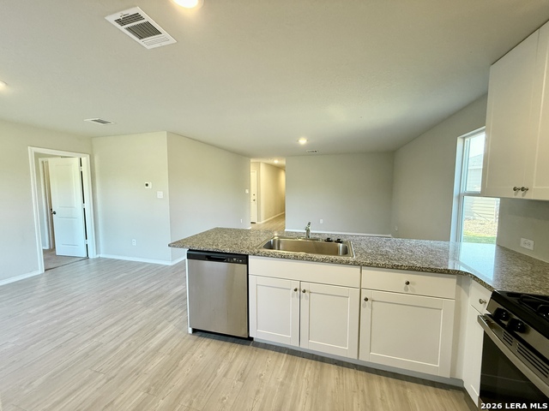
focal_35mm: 14
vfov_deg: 85.7
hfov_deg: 102.1
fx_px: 222
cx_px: 274
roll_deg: -0.3
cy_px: 206
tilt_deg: -3.6
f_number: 2.2
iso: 320
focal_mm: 2.22
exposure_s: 1/120
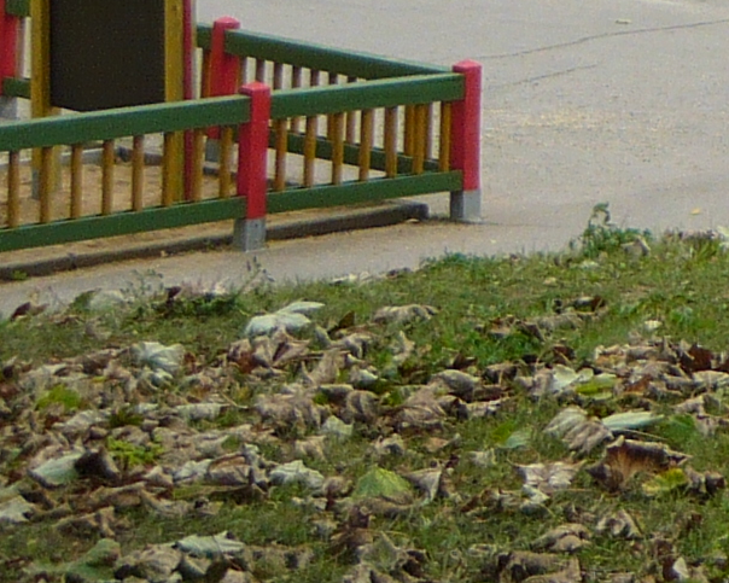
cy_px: -808
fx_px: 3754
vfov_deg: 8.2
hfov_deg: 9.7
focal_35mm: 174
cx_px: 1822
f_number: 2.8
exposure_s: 1/200
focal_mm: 5.5
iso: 100
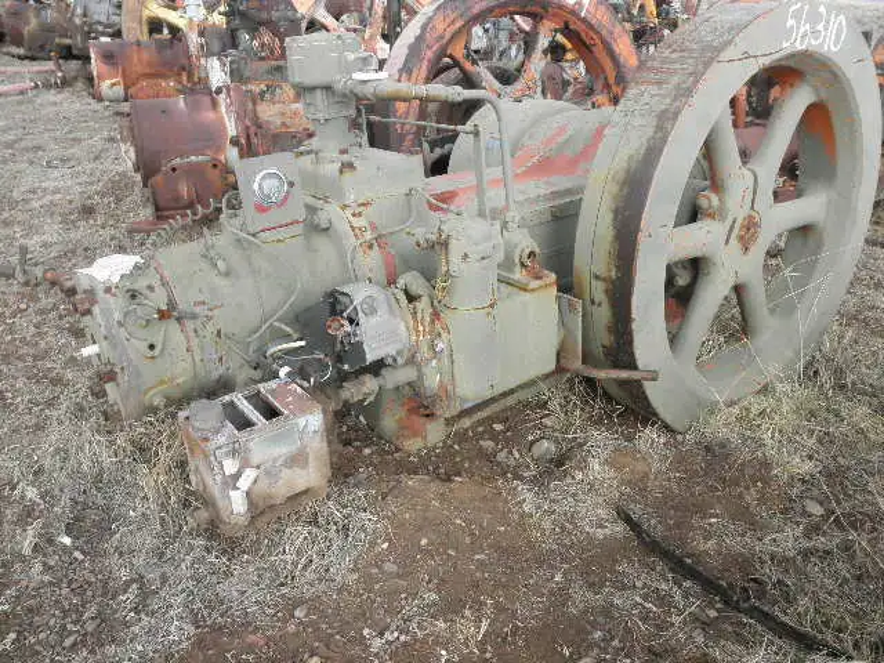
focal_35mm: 28
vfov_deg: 49.7
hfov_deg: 63.4
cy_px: 332
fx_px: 715
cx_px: 442
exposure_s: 1/320
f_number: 3
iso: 64
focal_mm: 5
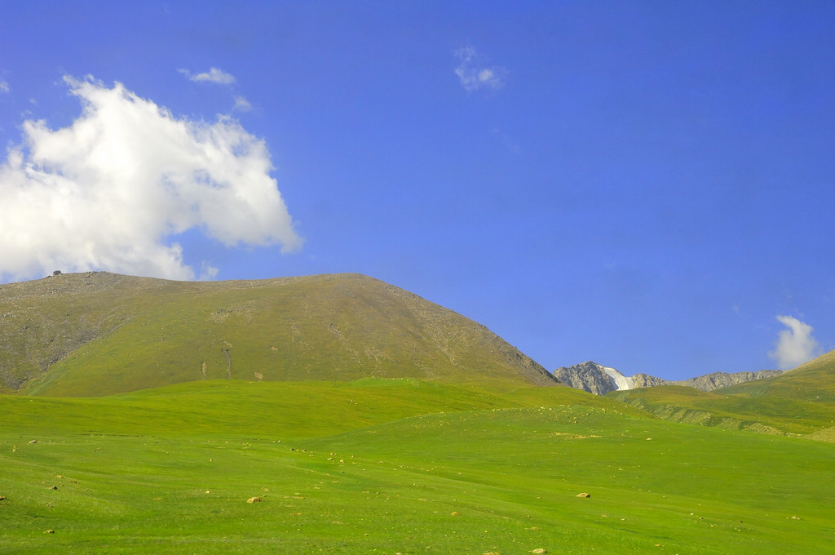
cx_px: 418
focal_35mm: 63
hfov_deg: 31.9
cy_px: 278
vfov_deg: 21.5
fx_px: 1459
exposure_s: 1/320
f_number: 11
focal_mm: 42
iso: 400
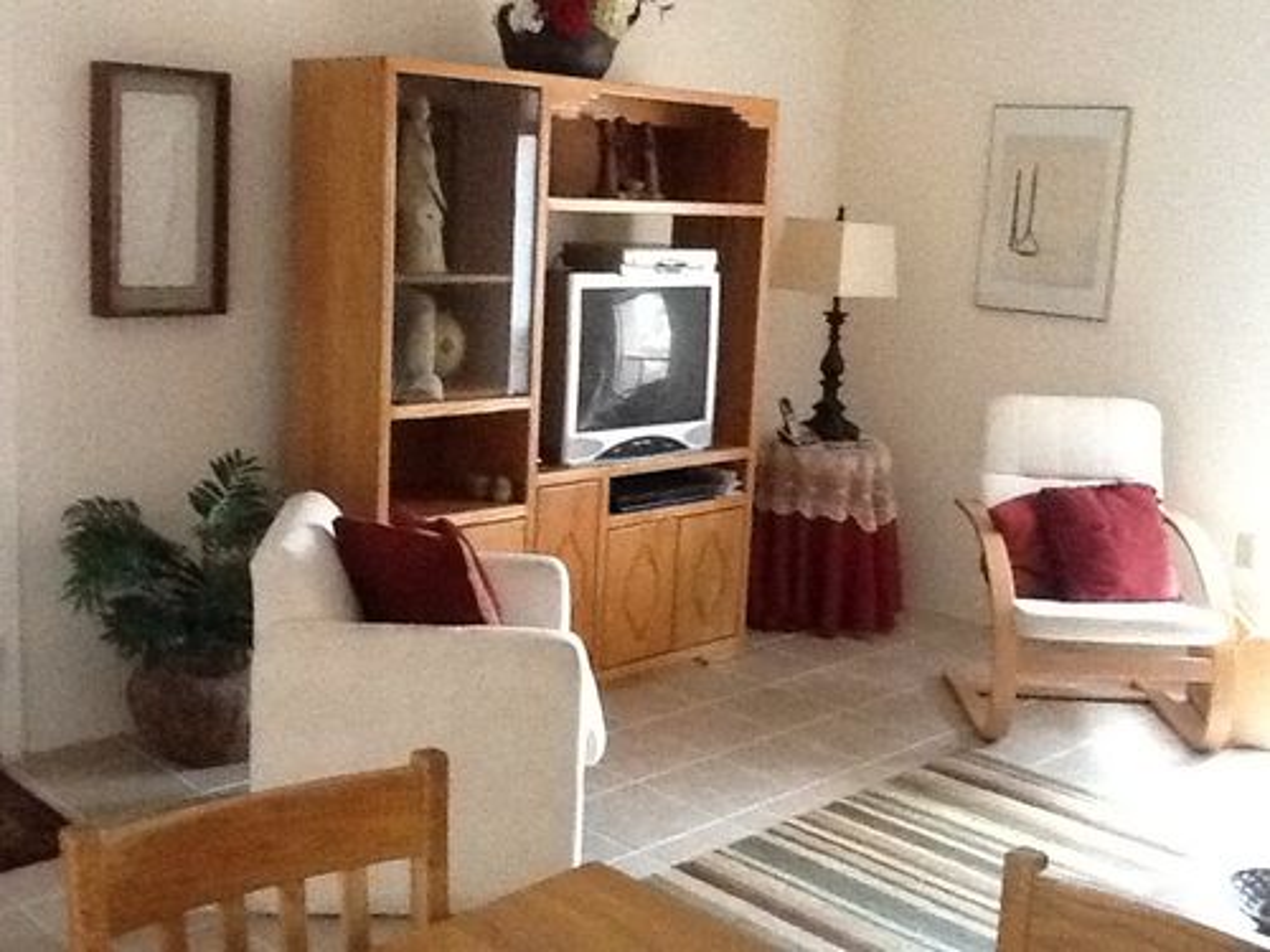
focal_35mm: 32
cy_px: 476
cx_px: 635
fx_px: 1174
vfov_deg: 44.2
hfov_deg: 56.8
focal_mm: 2.03
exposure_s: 1/15
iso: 800
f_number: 2.4
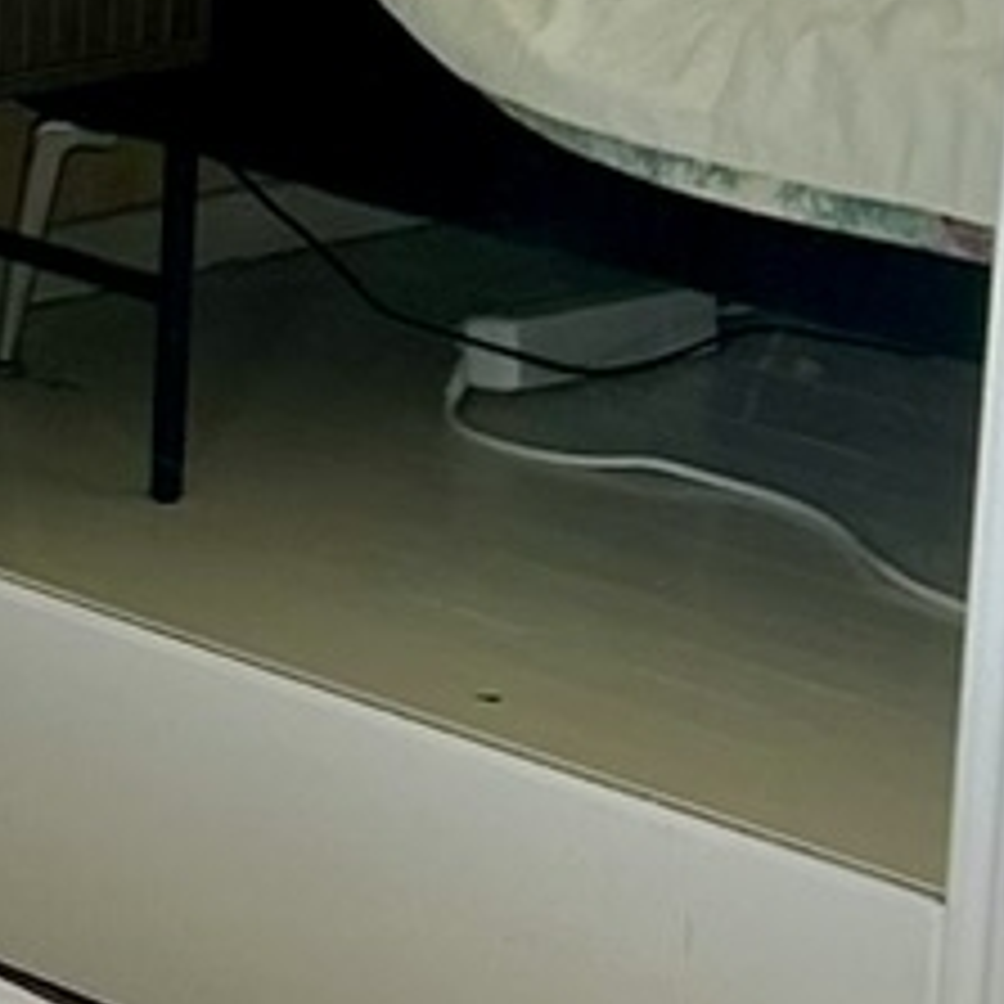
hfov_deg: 7.6
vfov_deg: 8.2
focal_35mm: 211
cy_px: -72
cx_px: -1612
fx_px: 6924
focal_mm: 5.7
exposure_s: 1/195
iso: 40
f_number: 1.5
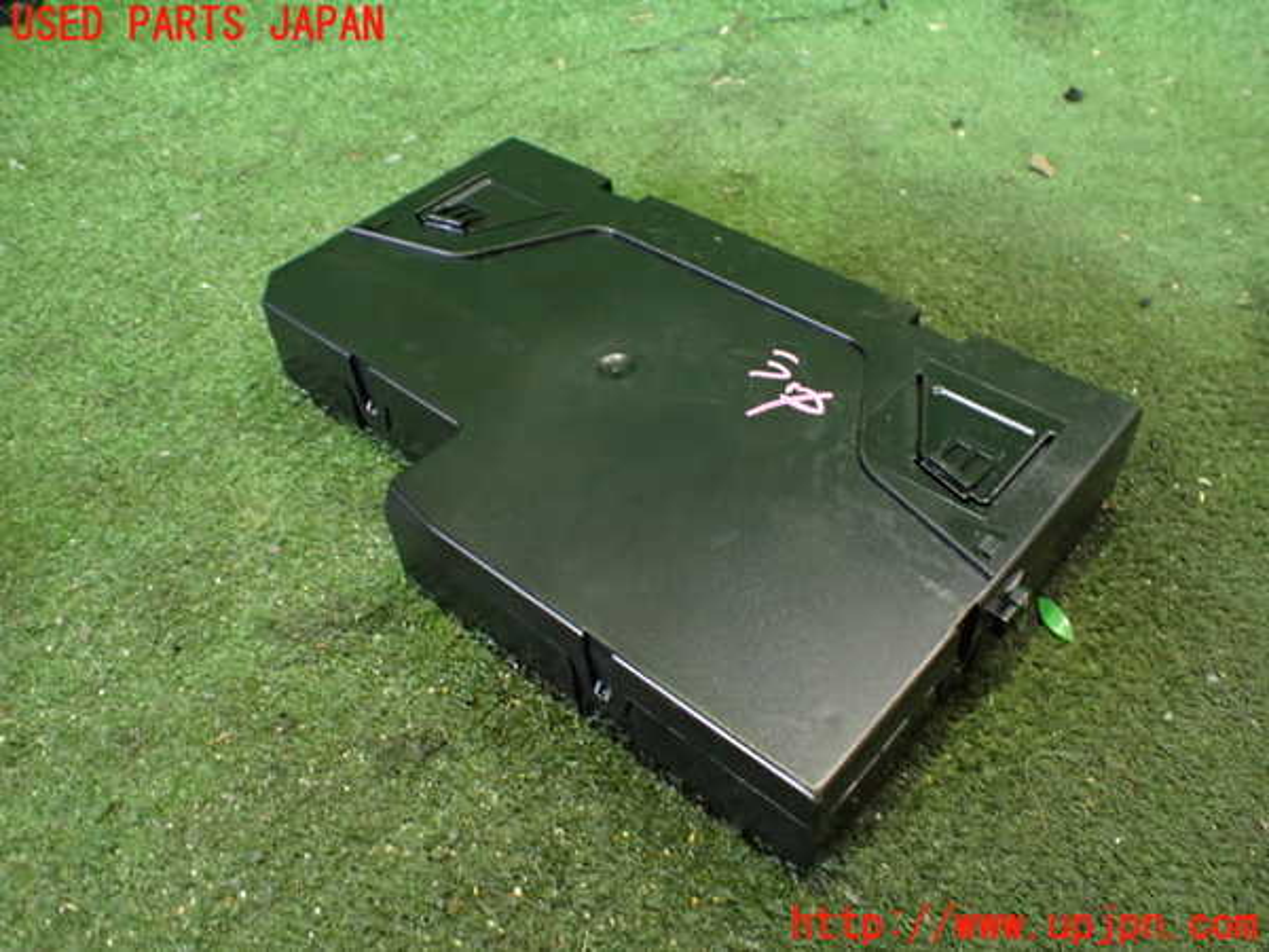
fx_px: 1100
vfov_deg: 46.8
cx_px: 634
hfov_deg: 60.0
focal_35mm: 30
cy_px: 476
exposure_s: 1/30
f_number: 2.3
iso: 800
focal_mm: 5.4
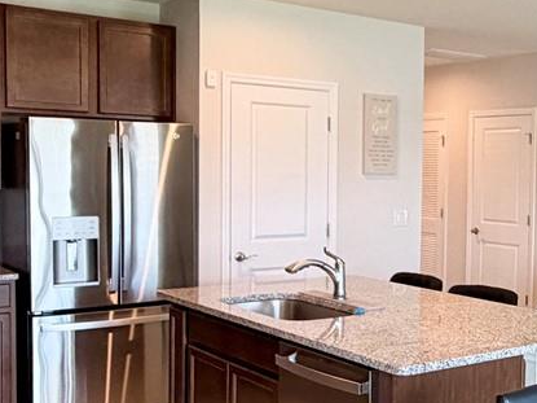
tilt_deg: -2.9
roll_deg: -0.3
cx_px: 511
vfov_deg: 27.0
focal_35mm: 54
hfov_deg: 33.2
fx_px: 837
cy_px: 214
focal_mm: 2.22
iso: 250
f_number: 2.2
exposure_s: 1/120
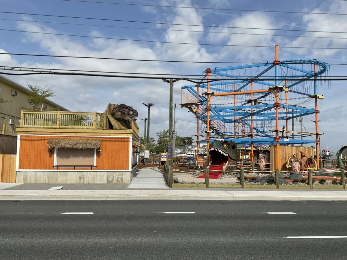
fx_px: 291
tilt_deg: +4.7
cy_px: 130
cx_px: 174
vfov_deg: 48.2
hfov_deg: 61.7
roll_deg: -0.3
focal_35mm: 29
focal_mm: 3
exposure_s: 1/2959
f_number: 1.8
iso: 16
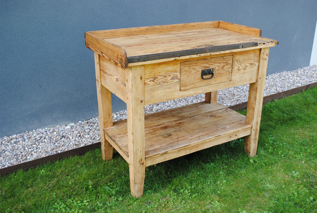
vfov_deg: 37.0
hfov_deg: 53.0
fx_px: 318
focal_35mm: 36
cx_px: 158
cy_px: 106
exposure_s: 1/125
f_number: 5.6
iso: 200
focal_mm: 24
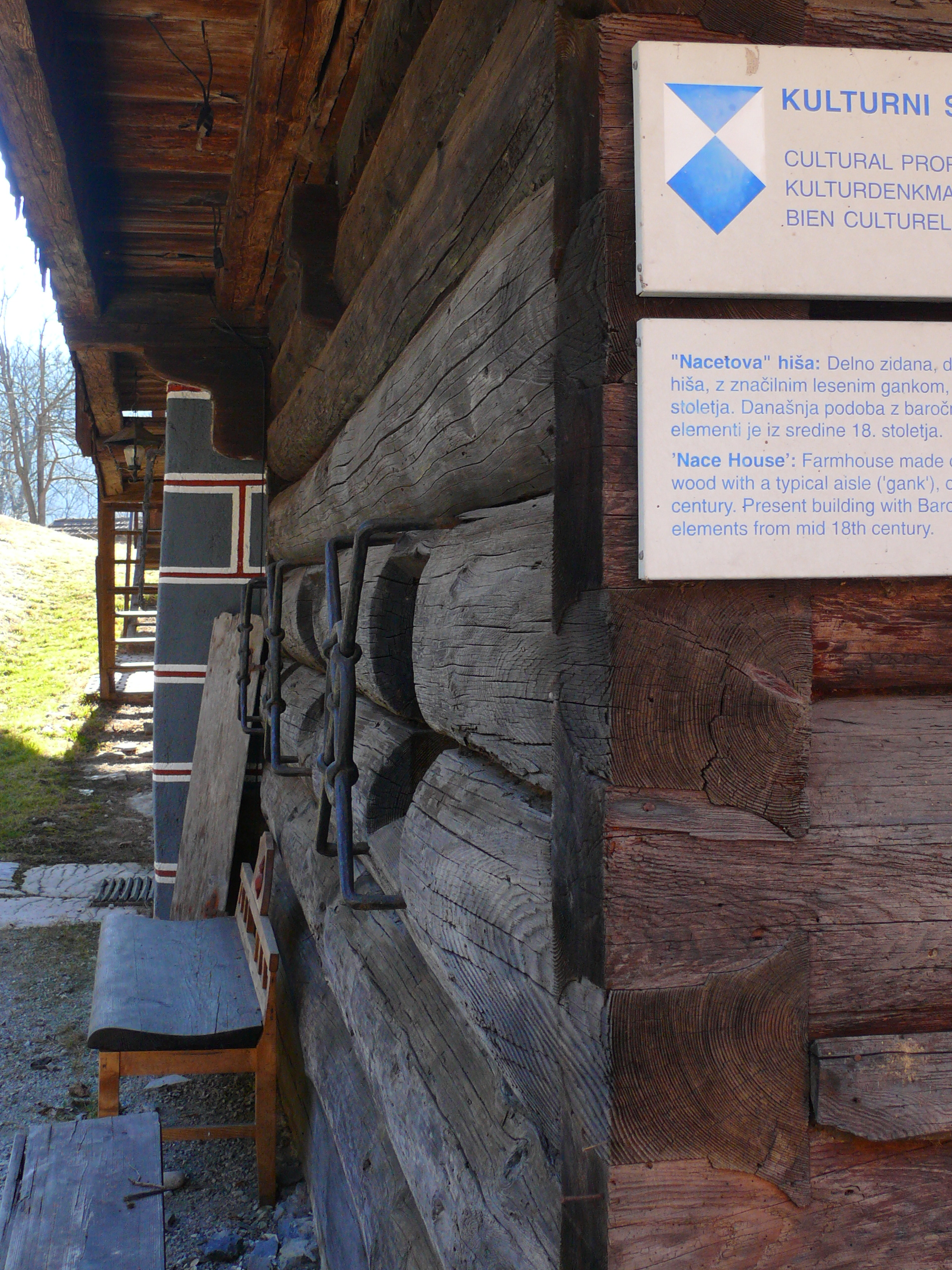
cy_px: 405
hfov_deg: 29.0
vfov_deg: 37.7
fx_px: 1834
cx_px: 575
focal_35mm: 50
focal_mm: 7.4
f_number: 3.6
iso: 100
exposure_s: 1/125
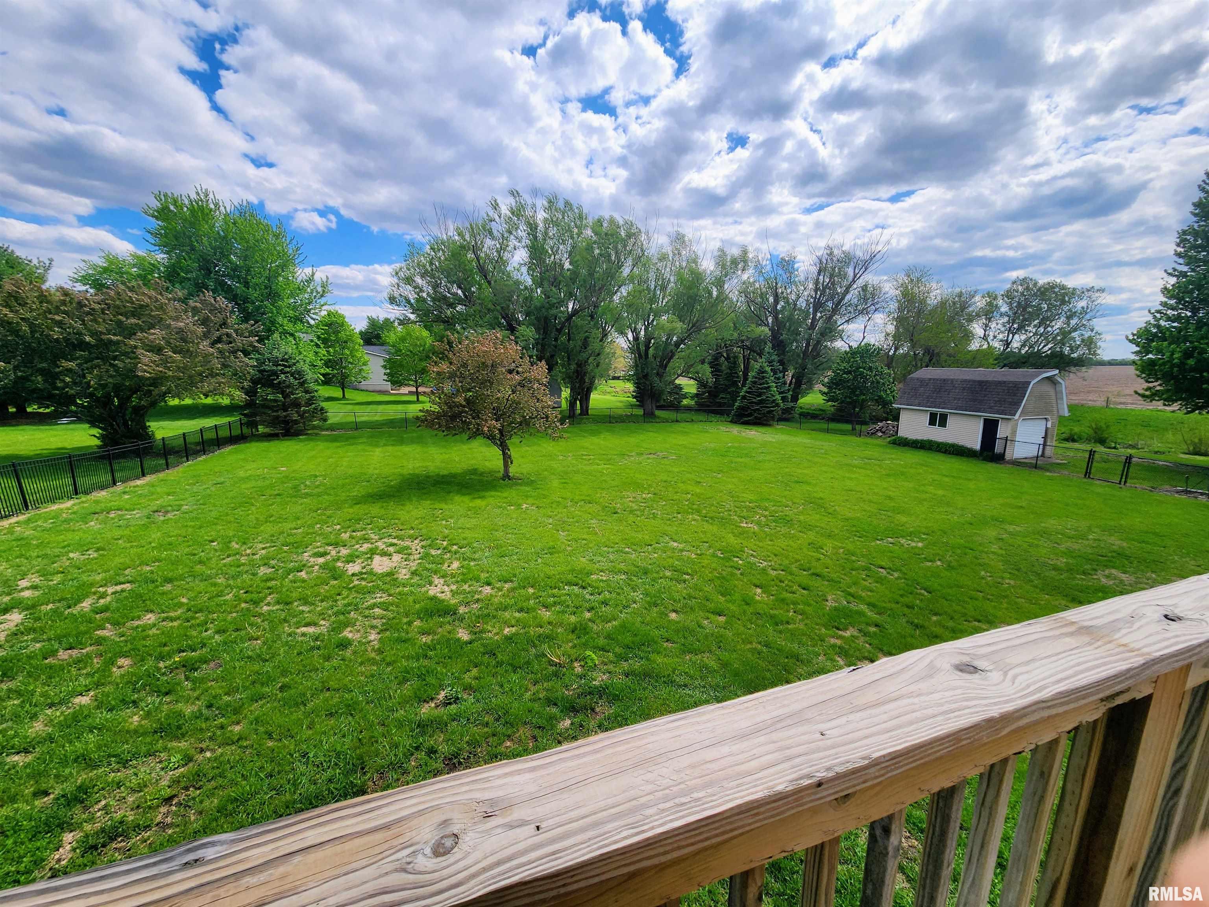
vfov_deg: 89.9
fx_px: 454
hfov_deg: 106.2
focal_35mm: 13
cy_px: 454
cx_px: 604
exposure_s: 1/3143
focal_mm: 2.2
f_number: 2.2
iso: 50
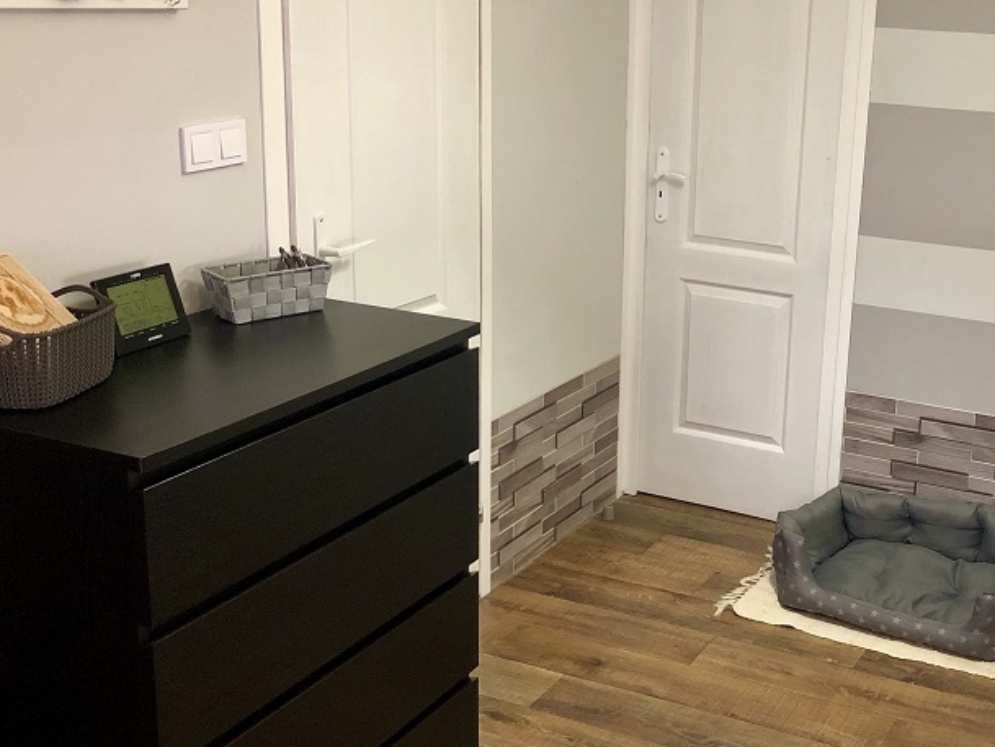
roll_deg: -2.7
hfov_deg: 40.0
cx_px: 752
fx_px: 1322
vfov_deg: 31.5
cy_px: 304
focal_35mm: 46
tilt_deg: -14.0
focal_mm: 3.99
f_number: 1.8
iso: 80
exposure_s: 1/17
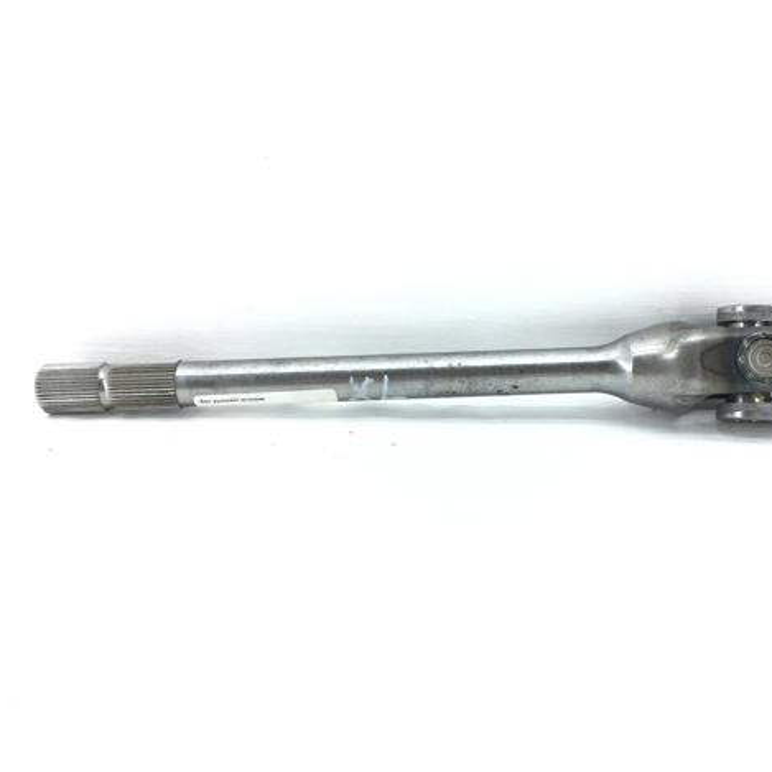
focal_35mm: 35
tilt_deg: -20.1
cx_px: 454
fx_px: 883
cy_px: 393
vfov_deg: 47.2
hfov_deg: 47.0
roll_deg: -1.0
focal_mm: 4.15
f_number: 2.2
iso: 25
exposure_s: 1/130
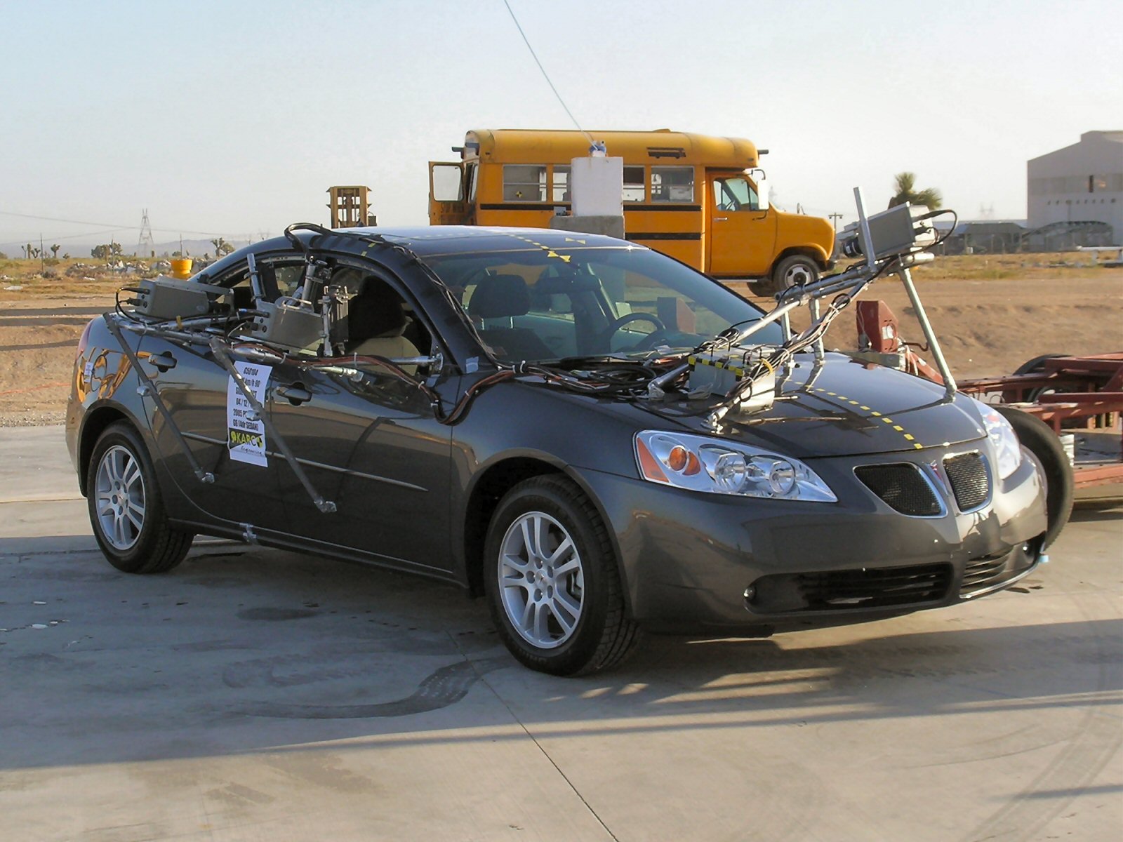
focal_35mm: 53
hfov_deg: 36.2
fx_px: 1719
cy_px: 421
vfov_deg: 27.5
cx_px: 562
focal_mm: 11.1
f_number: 6.2
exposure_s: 1/166
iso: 50
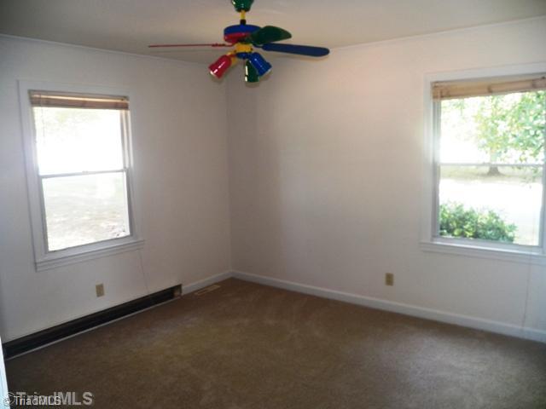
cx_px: 273
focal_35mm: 28
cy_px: 204
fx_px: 442
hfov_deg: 63.4
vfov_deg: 49.7
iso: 160
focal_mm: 4.9
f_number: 2.8
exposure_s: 1/30
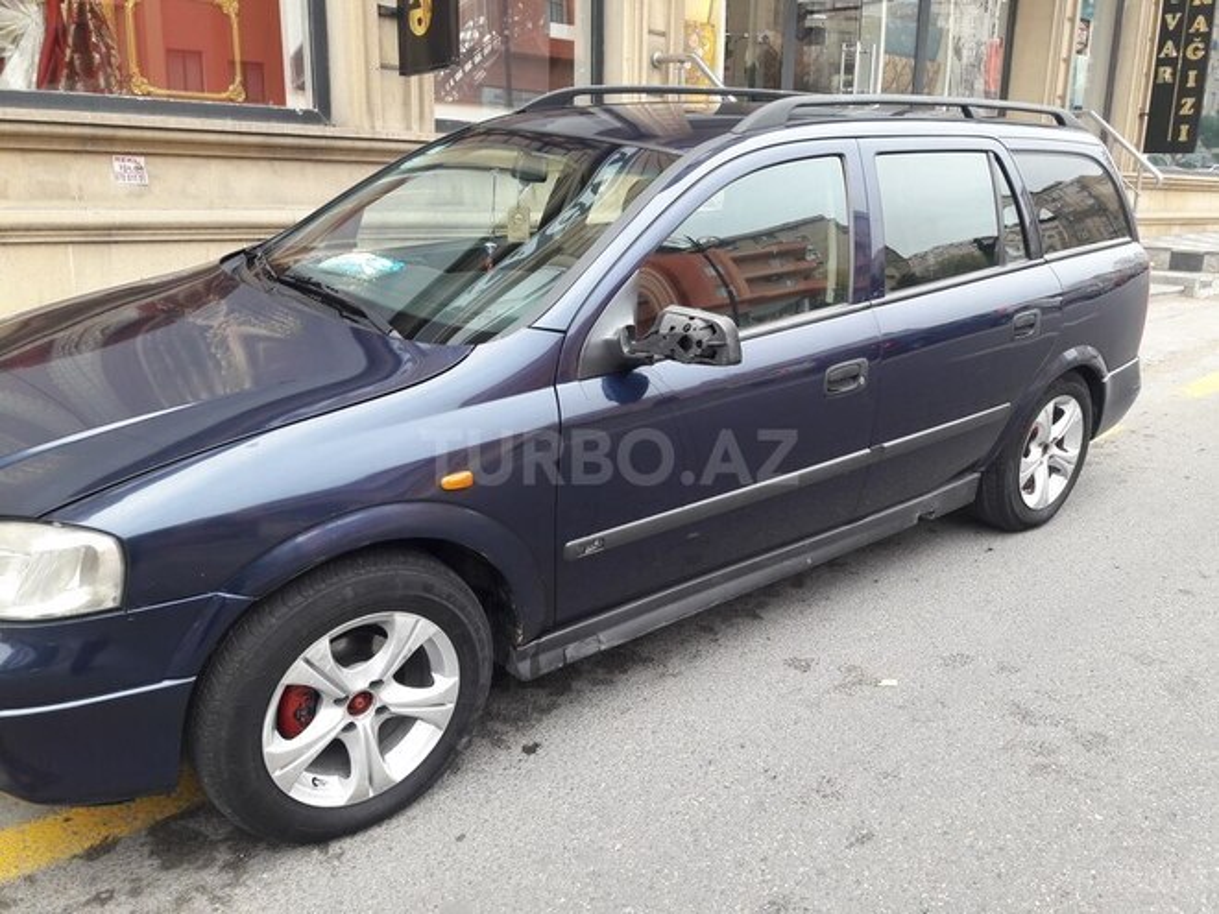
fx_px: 986
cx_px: 610
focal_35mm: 28
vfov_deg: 49.7
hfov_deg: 63.4
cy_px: 457
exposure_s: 1/50
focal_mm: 3.7
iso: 40
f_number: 1.9
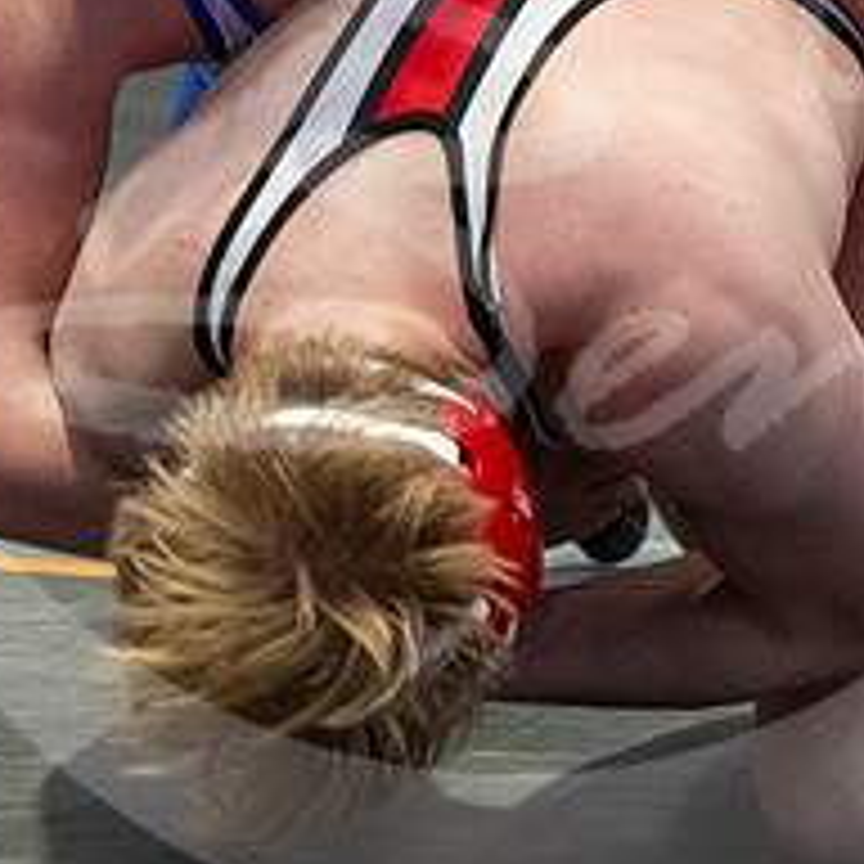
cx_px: 423
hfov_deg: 5.4
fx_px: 9178
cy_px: 87
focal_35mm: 325
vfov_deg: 5.4
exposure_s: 1/1000
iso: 3200
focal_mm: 76
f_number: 2.8
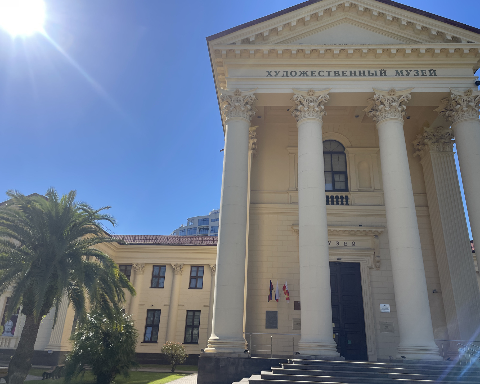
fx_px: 398
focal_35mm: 28
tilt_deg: +26.6
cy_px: 193
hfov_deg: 62.2
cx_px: 248
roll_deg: -2.4
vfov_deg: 51.5
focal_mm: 4.2
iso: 32
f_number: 1.6
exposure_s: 1/4651
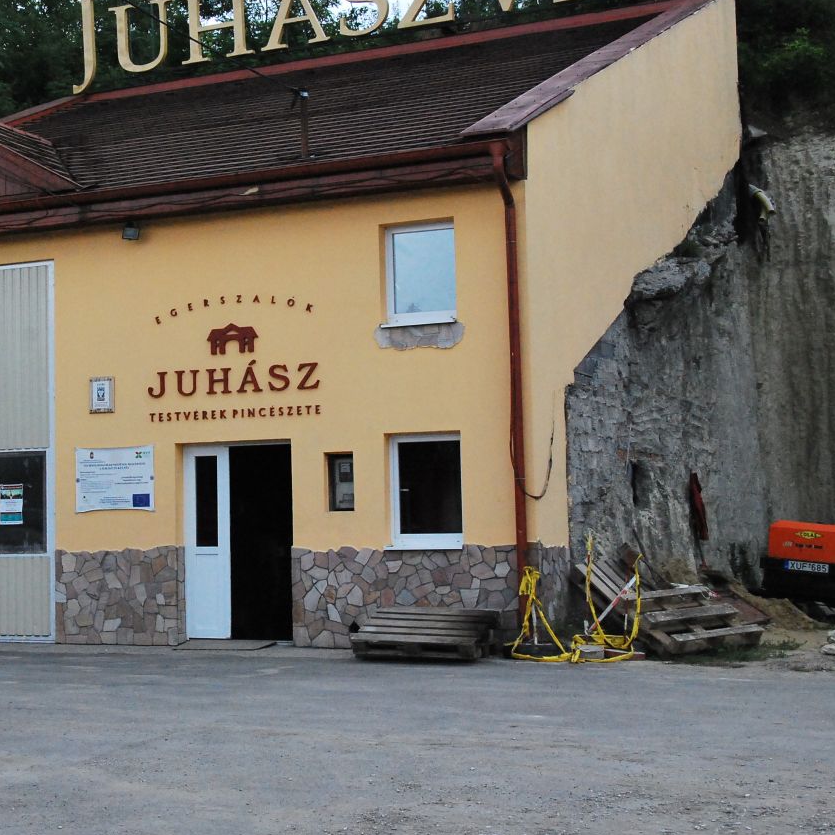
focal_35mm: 62
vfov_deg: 27.7
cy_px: 364
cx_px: 178
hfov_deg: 27.2
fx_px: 1692
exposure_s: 1/640
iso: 1600
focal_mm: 28
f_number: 13
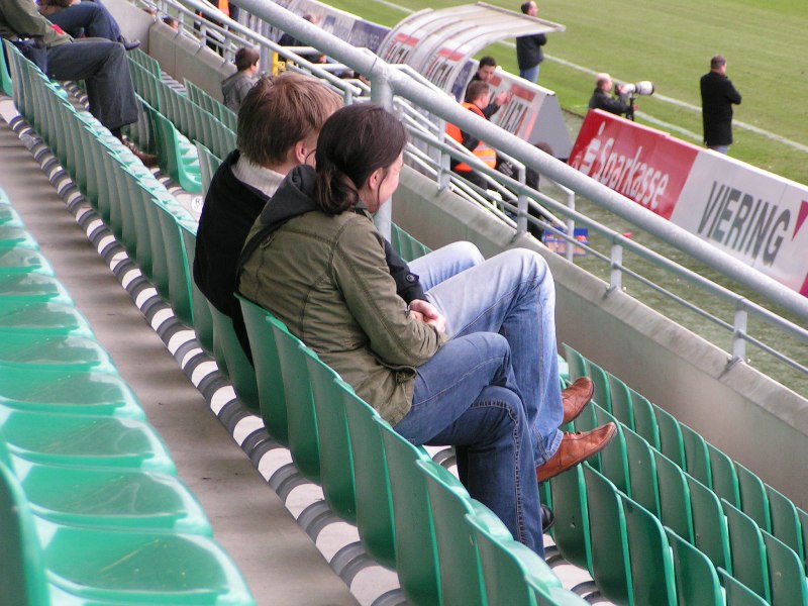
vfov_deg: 8.6
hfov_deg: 11.5
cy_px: 303
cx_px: 404
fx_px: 4015
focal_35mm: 172
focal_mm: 26.3
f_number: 3.5
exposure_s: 1/200
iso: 125
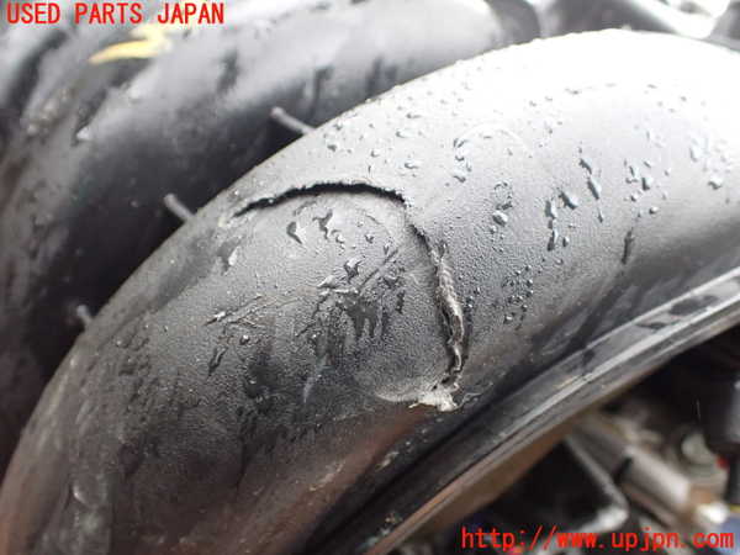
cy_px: 278
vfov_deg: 46.8
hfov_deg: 60.0
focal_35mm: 30
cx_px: 370
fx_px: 641
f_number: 2.3
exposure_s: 1/125
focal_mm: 5.4
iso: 800
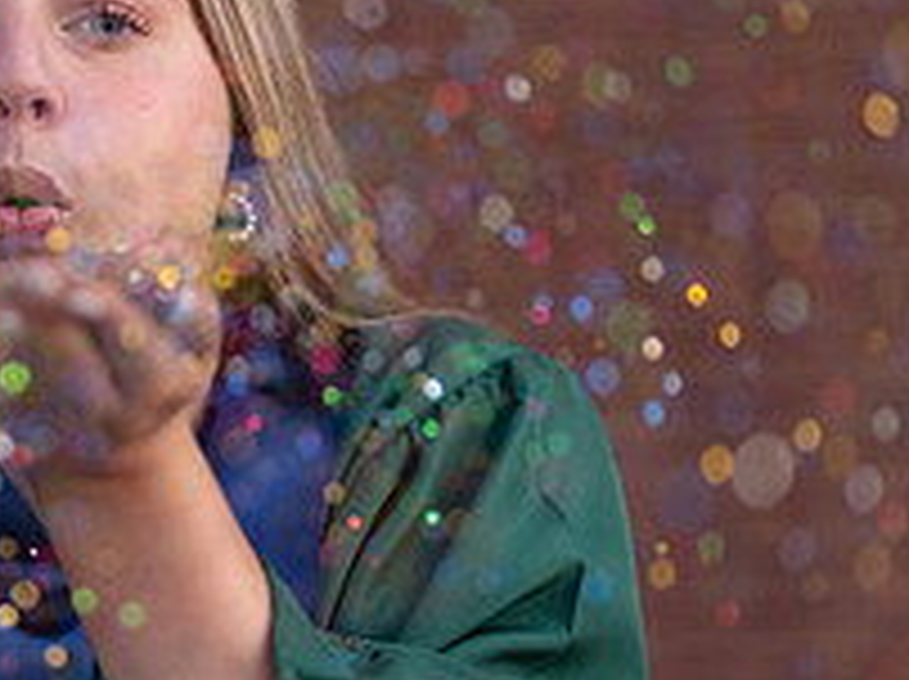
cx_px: -14
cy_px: 277
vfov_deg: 9.6
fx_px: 4039
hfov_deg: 12.7
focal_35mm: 154
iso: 800
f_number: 1.2
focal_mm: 50
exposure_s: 1/1000
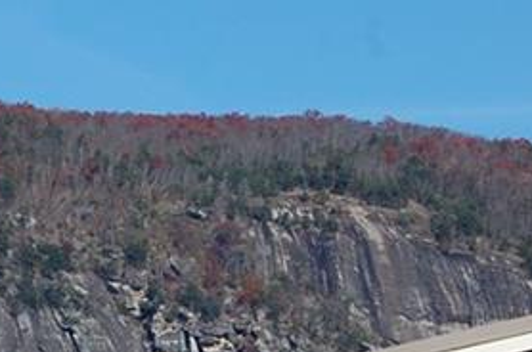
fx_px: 4480
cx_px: -243
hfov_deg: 6.7
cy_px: 450
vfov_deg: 4.5
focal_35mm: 304
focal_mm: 55
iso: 200
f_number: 9
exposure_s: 1/320
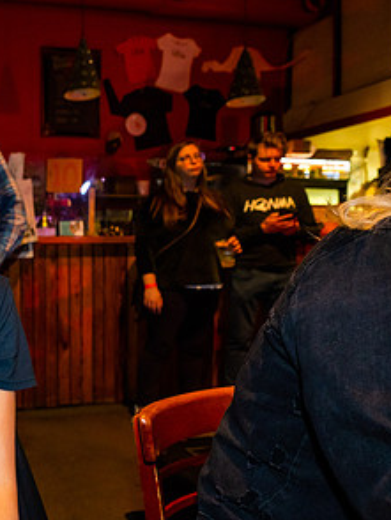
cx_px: -55
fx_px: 436
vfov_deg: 61.6
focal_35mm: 29
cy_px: 264
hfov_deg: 38.5
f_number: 2.8
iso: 1250
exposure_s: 1/50
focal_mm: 14
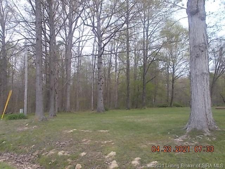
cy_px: 84
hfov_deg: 54.0
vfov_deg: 41.8
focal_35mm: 34
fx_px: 221
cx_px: 112
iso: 80
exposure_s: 1/80
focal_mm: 6
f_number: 3.6
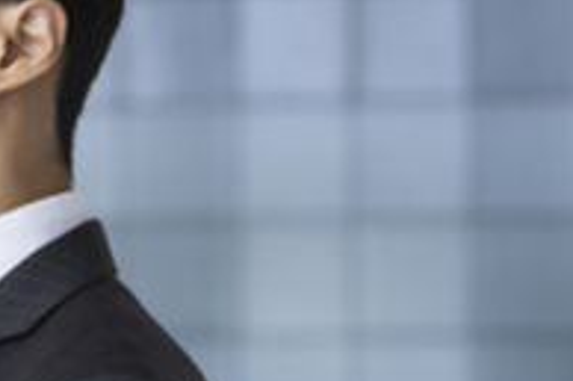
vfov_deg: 4.1
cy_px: 282
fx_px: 5359
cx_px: -357
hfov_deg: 6.0
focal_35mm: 337
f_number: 4
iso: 500
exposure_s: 1/160
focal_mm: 85
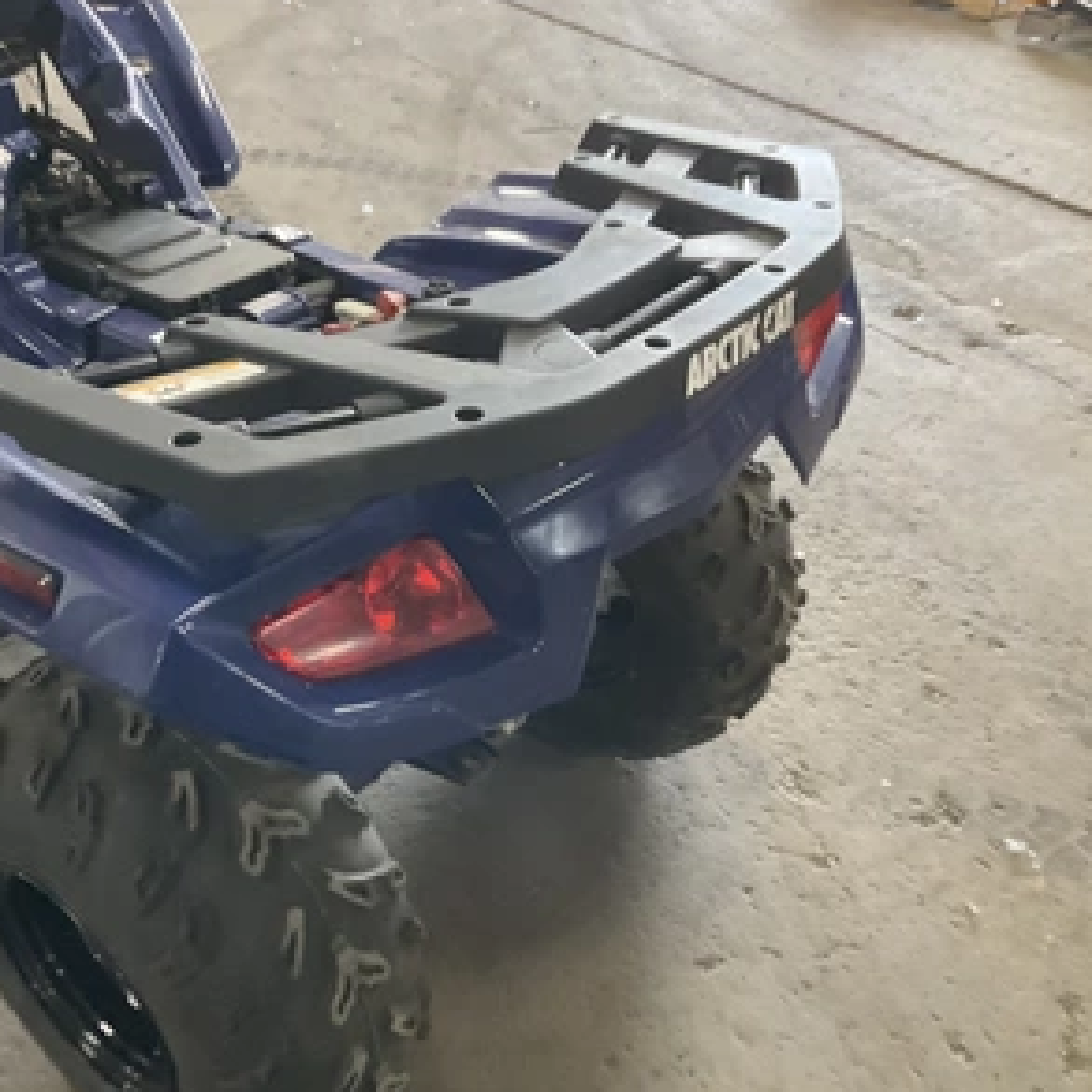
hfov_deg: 47.1
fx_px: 1249
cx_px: 477
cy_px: 555
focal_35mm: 35
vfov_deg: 47.2
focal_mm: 3
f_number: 1.8
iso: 200
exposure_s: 1/60
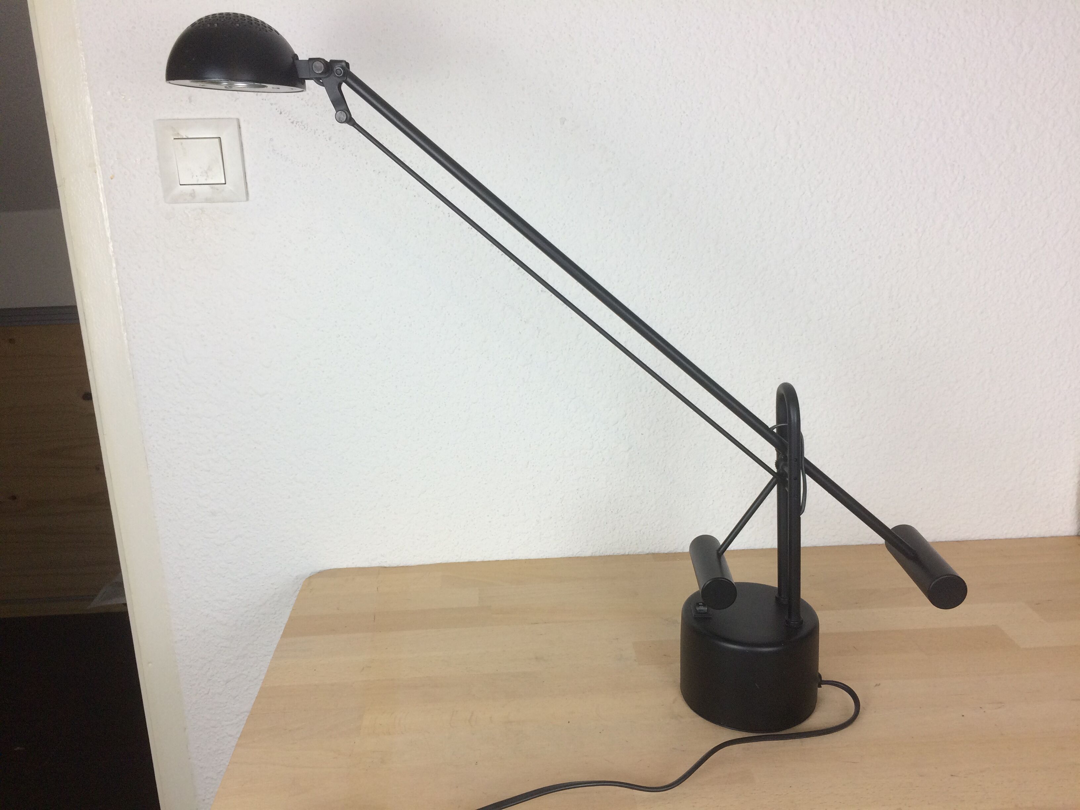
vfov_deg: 48.2
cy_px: 405
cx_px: 540
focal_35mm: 29
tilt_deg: -16.2
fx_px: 905
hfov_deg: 61.7
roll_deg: +0.3
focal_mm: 4.15
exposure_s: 1/100
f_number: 2.2
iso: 64
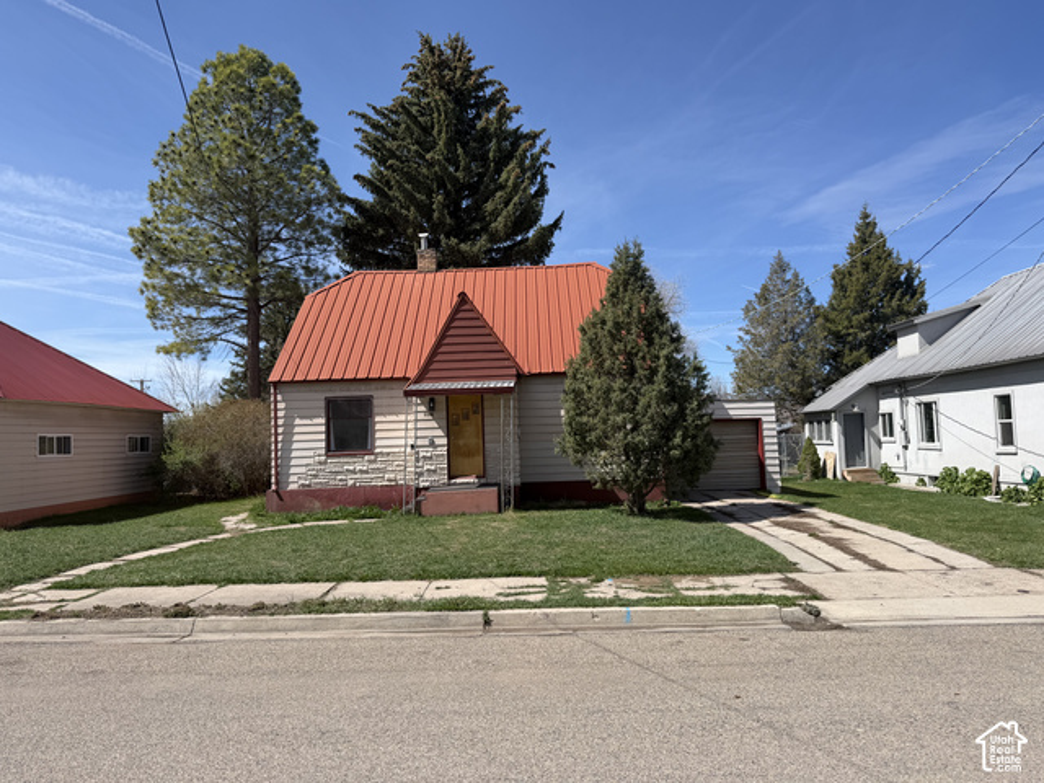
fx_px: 724
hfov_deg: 71.6
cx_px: 522
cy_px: 392
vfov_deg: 56.8
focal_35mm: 24
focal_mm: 6.76
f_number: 1.78
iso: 80
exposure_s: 1/3425
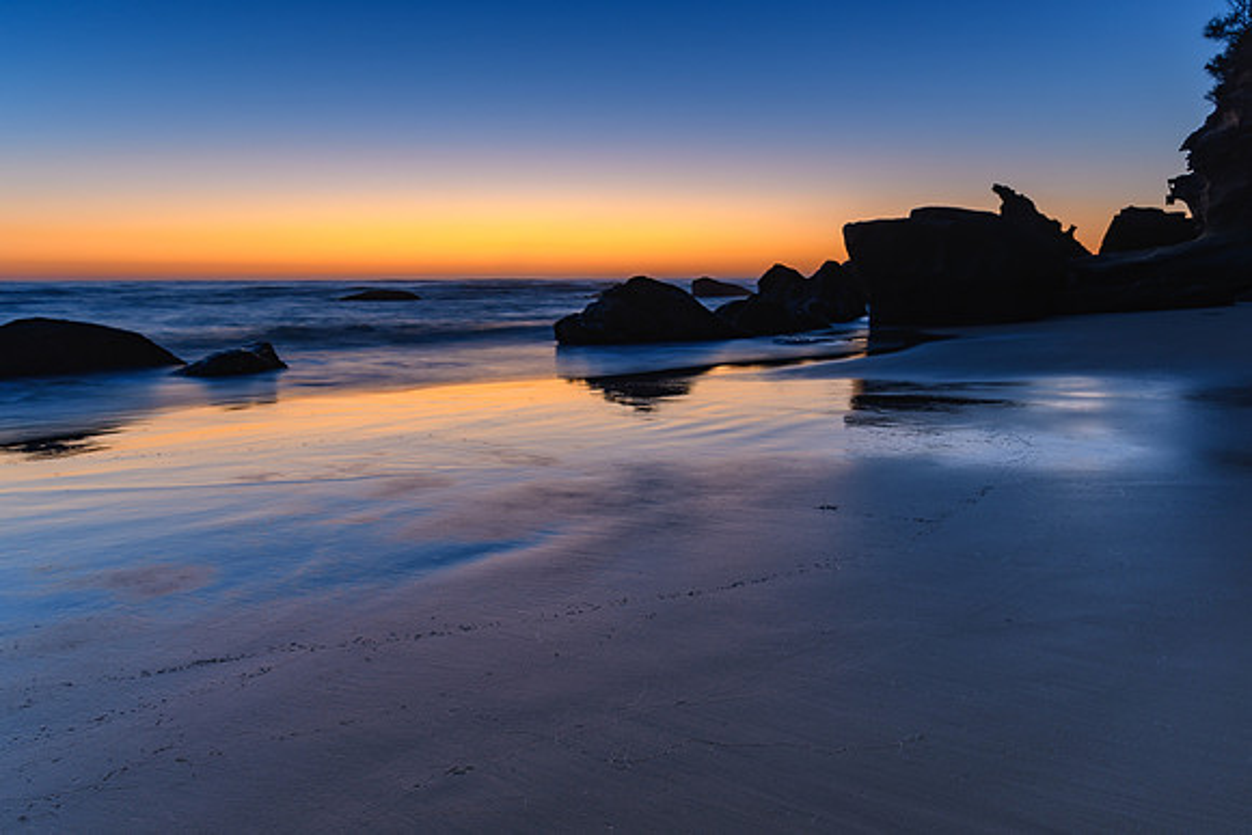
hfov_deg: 68.6
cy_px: 418
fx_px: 918
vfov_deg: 48.9
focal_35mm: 26
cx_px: 626
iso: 50
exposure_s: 4
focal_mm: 16
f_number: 8
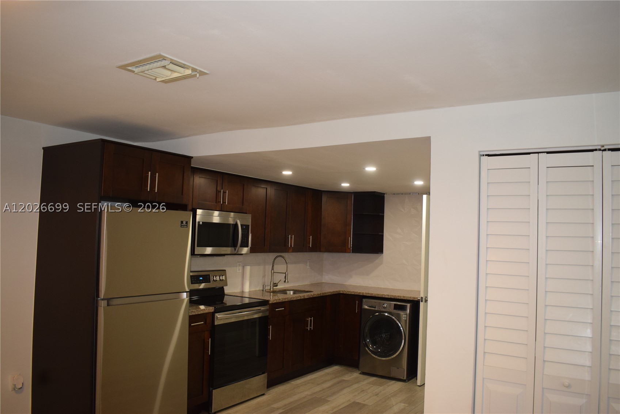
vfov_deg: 47.9
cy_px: 207
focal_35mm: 27
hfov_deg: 67.4
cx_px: 310
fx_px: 465
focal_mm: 18
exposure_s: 1/100
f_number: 4.5
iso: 800
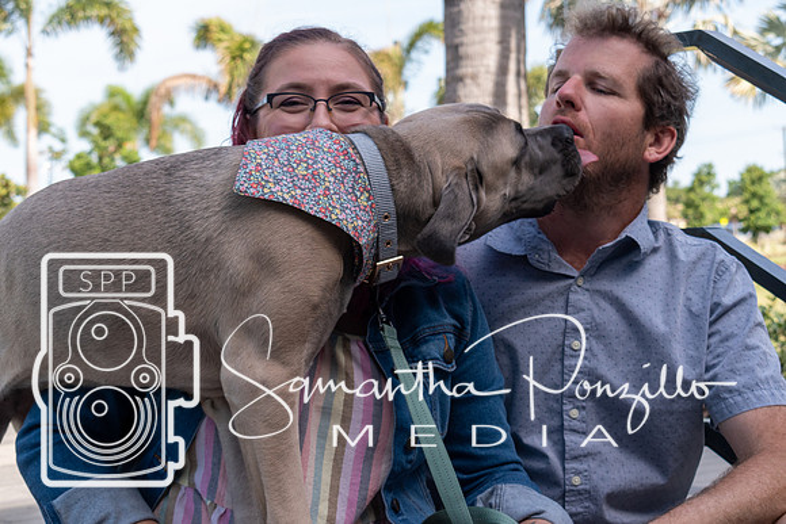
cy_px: 262
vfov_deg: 18.9
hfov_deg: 28.1
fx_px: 1572
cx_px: 393
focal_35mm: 72
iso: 250
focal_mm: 48
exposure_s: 1/250
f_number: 8
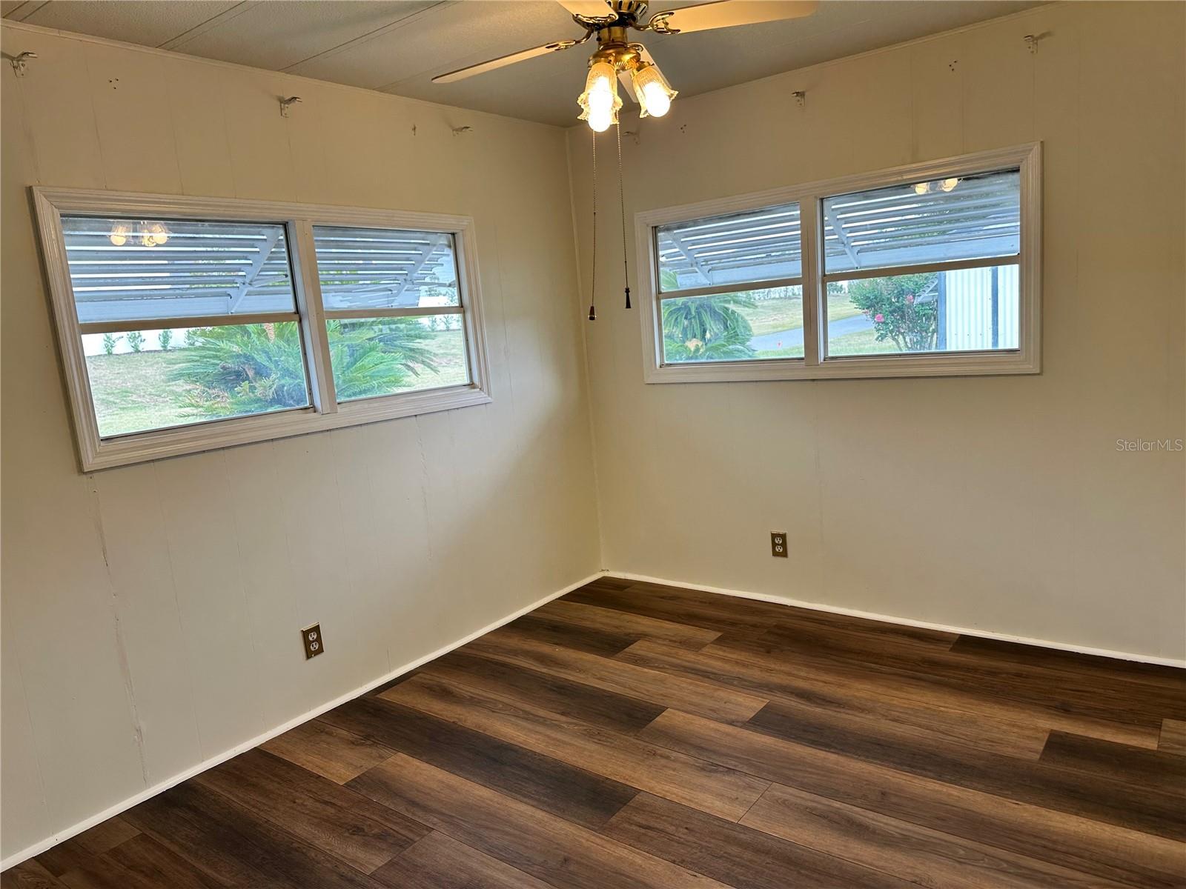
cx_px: 593
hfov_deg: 71.6
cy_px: 444
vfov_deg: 56.8
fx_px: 822
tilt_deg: -9.4
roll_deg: +4.0
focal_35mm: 24
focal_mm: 6.86
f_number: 1.78
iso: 64
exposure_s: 1/146
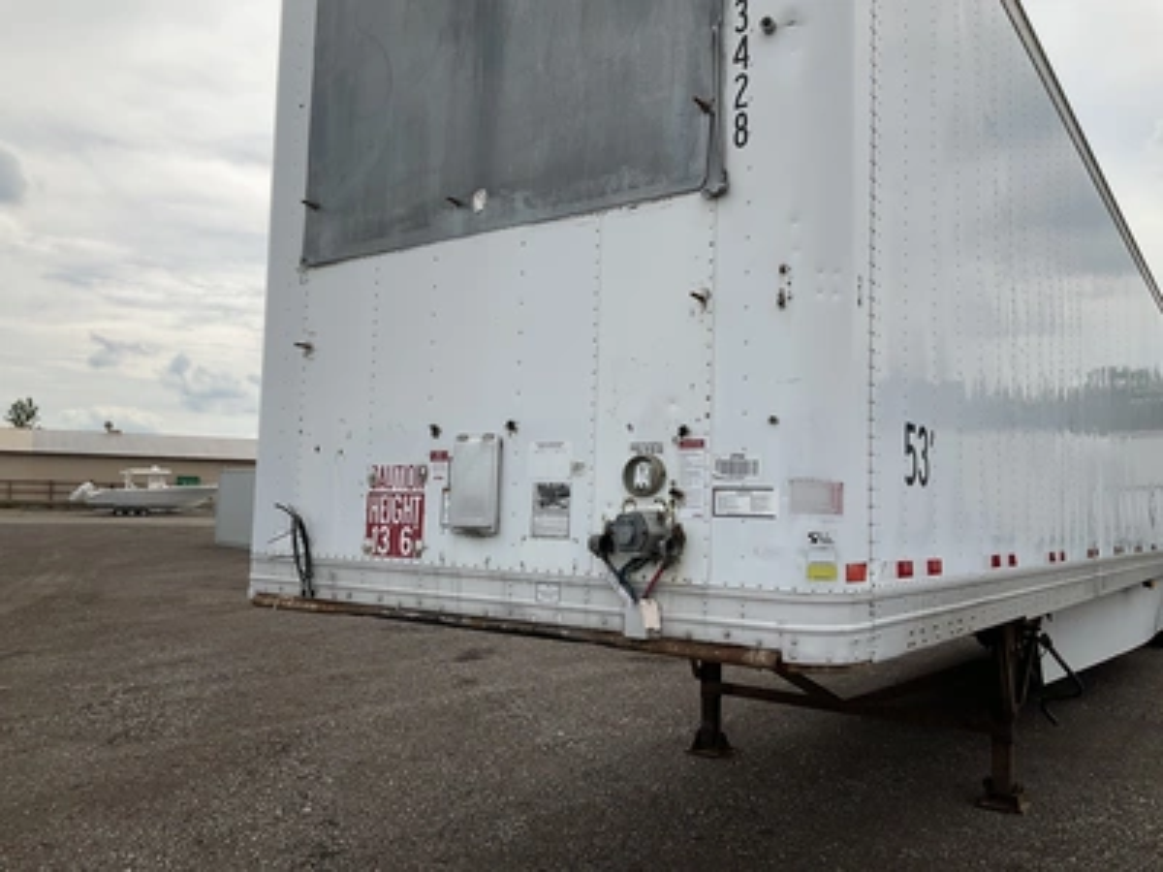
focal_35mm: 29
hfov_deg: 61.7
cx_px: 582
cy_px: 436
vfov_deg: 48.2
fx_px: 974
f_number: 1.8
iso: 25
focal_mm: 3
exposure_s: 1/2538
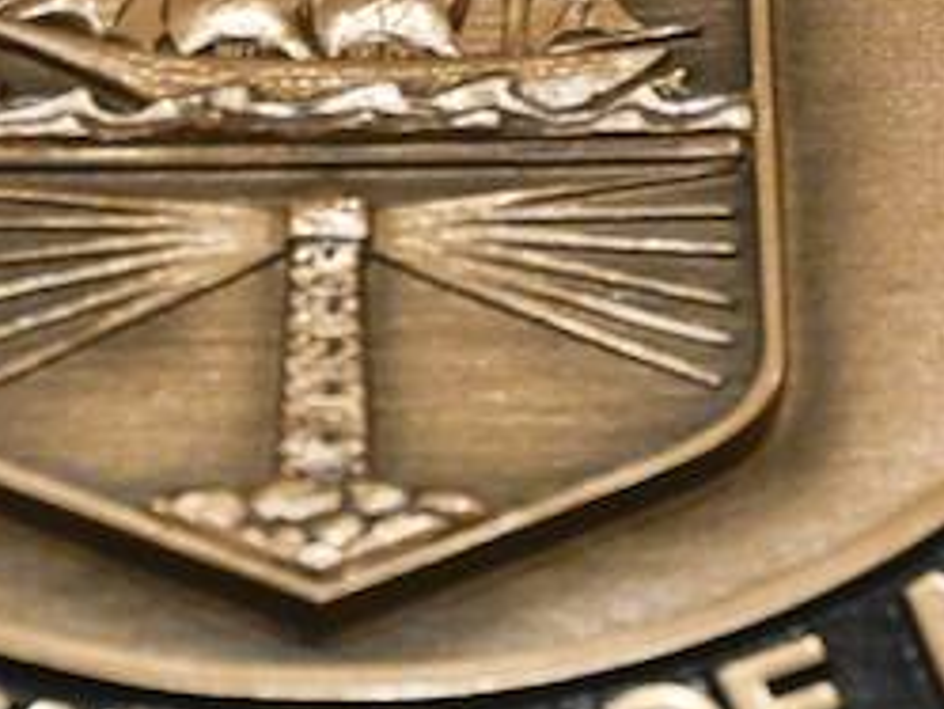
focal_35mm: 324
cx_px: 311
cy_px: -34
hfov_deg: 6.1
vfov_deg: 4.6
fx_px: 8840
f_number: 3.2
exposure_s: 1/80
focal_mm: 70
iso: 2500
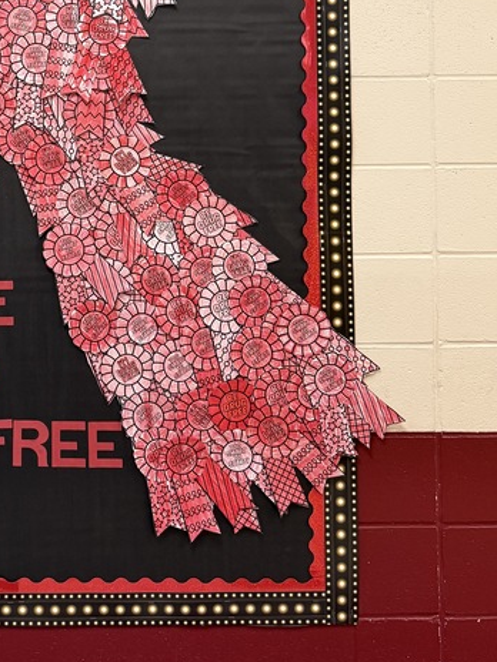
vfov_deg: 35.0
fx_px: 1015
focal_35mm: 53
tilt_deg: +1.5
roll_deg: +0.4
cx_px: -40
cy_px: 130
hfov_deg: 25.6
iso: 200
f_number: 1.78
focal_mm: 6.76
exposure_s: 1/60
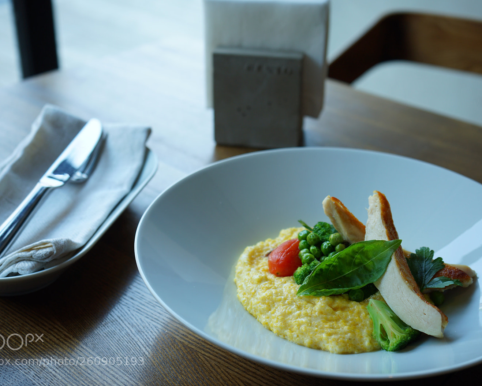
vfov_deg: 30.8
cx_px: 246
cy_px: 195
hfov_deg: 38.0
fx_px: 699
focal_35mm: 49
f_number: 4.5
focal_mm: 43
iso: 100
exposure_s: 1/80
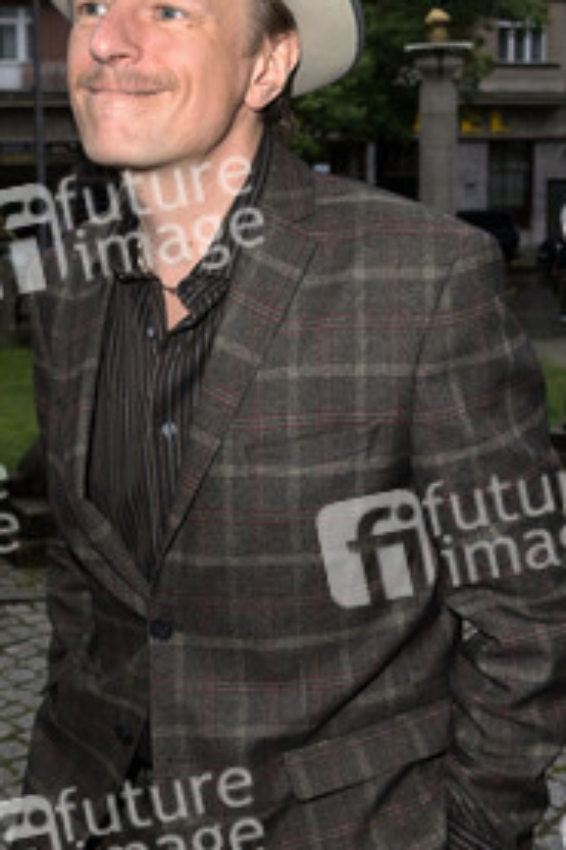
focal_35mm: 46
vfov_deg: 42.7
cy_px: 382
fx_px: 1086
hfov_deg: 29.0
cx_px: 196
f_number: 8
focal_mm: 32
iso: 2000
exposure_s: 1/250
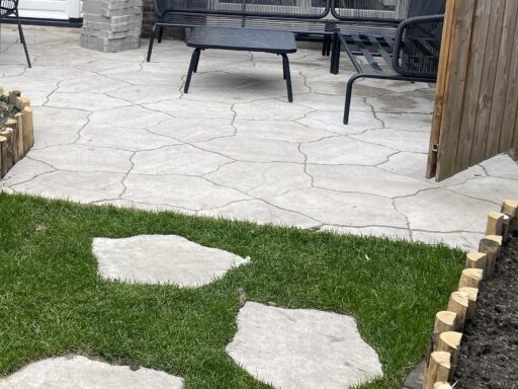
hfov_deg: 34.4
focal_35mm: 52
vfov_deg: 27.2
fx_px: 778
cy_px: 53
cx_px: 33
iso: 32
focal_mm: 4.25
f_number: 1.8
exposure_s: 1/454
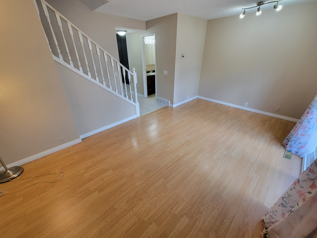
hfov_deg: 106.2
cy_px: 119
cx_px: 158
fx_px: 119
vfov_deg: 89.9
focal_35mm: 13
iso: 160
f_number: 2.2
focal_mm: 2.2
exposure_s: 1/60
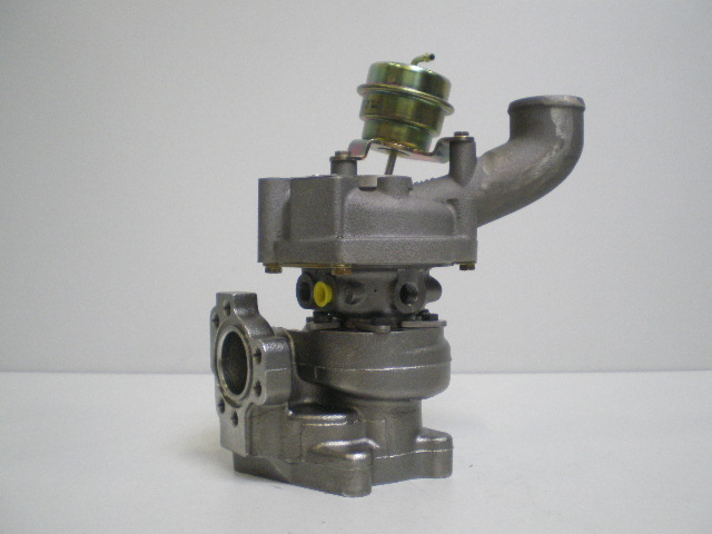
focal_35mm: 38
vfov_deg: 37.7
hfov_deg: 49.0
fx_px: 782
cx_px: 356
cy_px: 267
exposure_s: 1/15
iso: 400
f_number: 3.1
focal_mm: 6.3
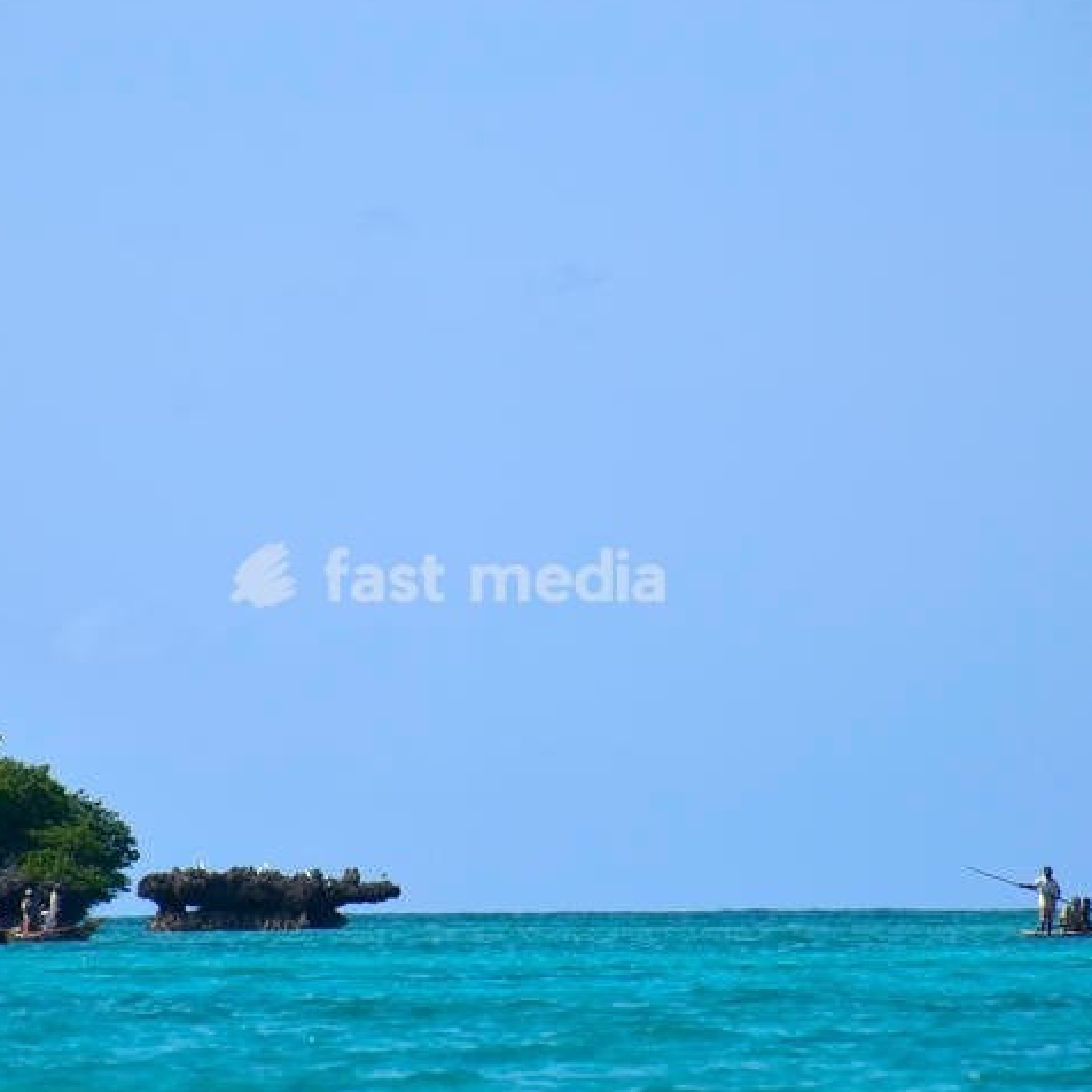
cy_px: 574
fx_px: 14123
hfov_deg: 4.4
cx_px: 447
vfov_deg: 4.4
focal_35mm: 396
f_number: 6.3
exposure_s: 1/2000
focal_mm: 185
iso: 100
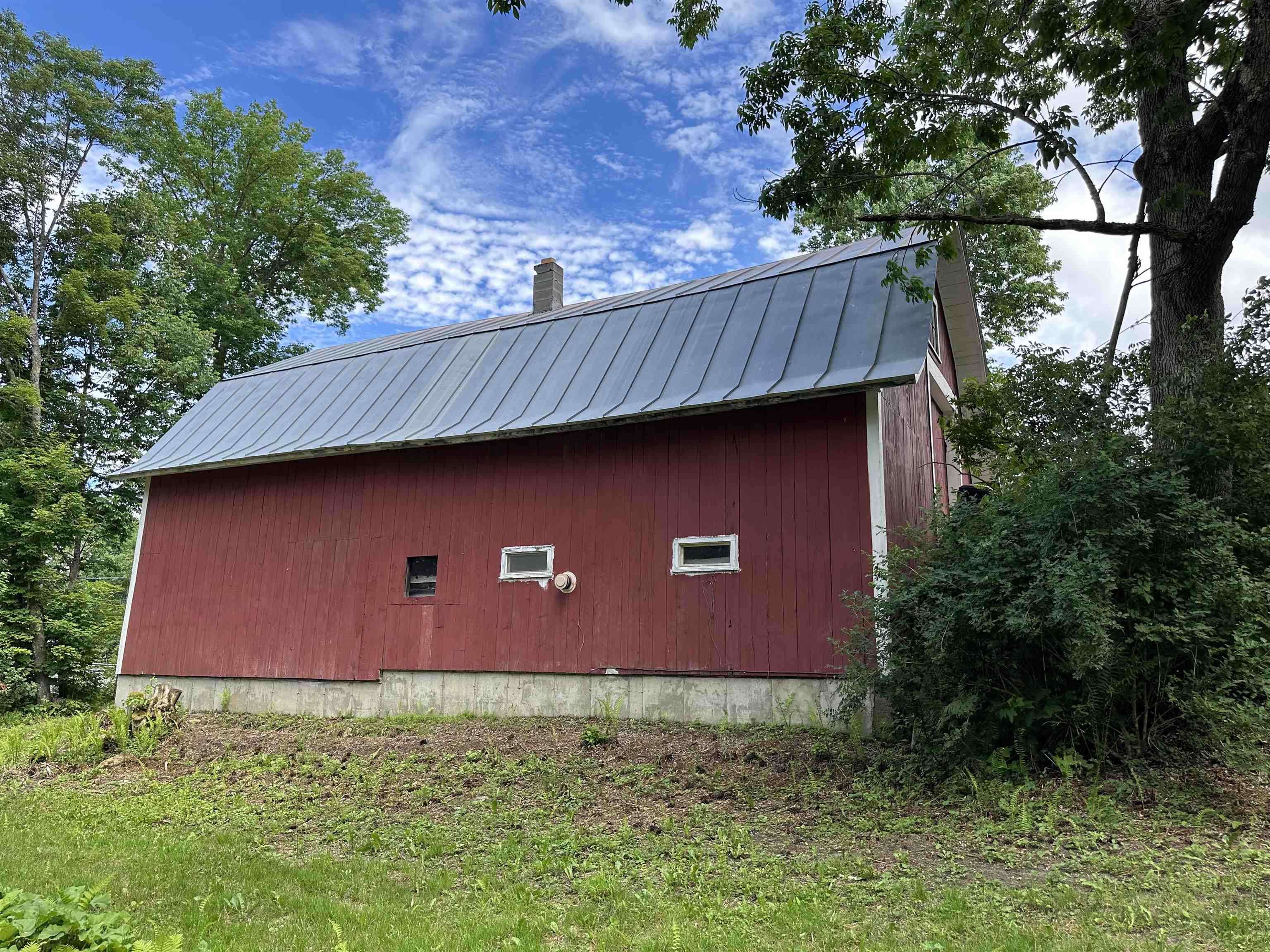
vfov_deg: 56.8
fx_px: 881
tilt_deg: +11.1
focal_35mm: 24
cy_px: 476
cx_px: 635
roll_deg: -1.5
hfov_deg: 71.6
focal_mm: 6.86
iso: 80
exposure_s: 1/1144
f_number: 1.78
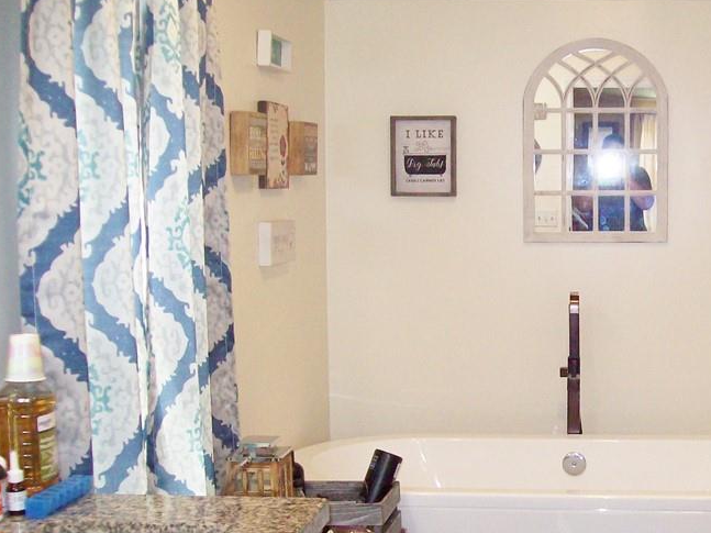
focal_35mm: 57
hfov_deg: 33.0
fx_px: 1171
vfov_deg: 25.6
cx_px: 551
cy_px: 322
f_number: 2.7
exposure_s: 1/64
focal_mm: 6
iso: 200
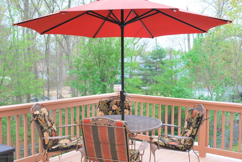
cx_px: 121
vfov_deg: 34.3
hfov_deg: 49.5
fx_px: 262
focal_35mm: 39
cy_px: 81
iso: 200
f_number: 5.6
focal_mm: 26
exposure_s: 1/125
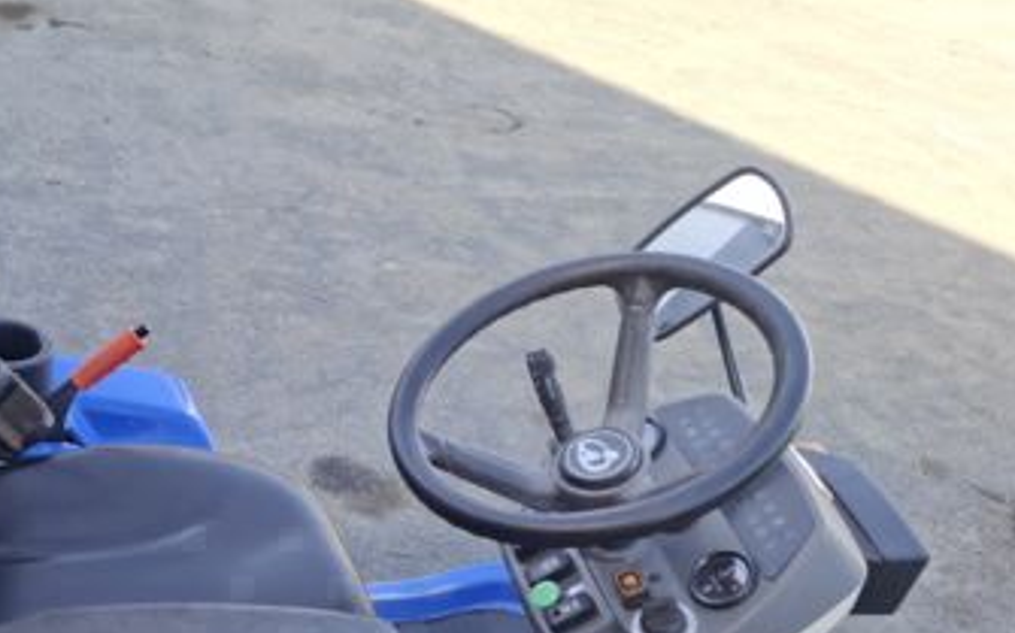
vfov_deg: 31.4
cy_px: 551
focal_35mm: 39
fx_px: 1078
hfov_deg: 48.3
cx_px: 242
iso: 50
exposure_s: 1/286
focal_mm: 5.54
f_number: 1.8
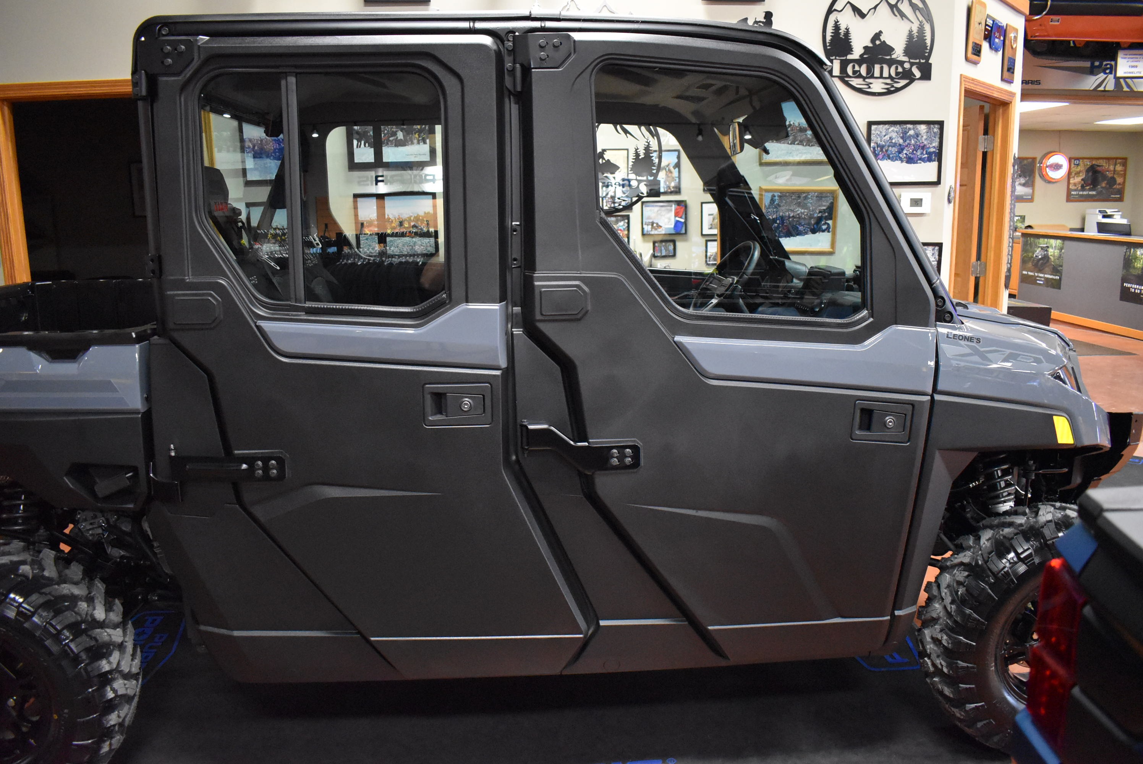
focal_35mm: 27
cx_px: 572
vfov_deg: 48.0
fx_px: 858
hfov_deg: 67.3
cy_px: 382
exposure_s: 1/125
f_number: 3.5
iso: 5000
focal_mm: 18
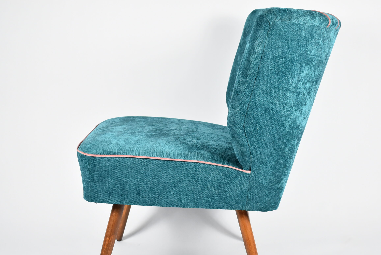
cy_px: 156
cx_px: 188
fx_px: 699
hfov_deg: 30.5
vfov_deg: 20.6
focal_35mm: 66
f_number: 4.5
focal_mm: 34
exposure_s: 1/125
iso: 1250
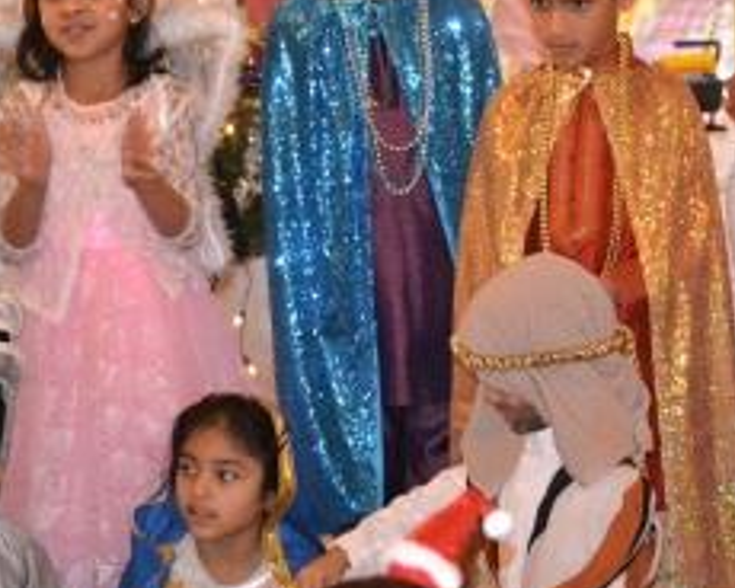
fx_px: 3698
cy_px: 244
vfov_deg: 9.1
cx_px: 633
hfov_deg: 11.3
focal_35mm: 170
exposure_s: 1/60
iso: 3200
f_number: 4.5
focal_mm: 62
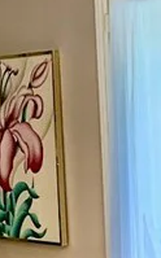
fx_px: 999
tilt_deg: -12.6
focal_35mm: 142
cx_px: 183
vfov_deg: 14.0
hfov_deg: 9.1
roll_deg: +1.2
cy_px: 355
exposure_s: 1/60
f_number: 1.8
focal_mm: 4.25
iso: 160
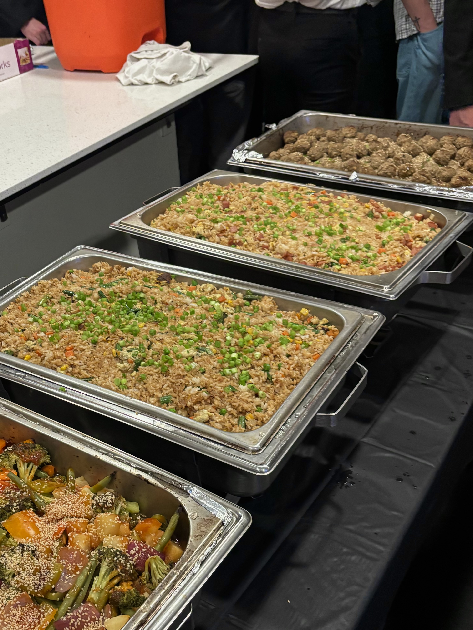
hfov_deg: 37.3
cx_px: 157
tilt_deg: -34.9
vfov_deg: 48.7
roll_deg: +6.3
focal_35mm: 38
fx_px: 692
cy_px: 371
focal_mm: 5.96
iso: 320
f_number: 1.6
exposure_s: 1/60
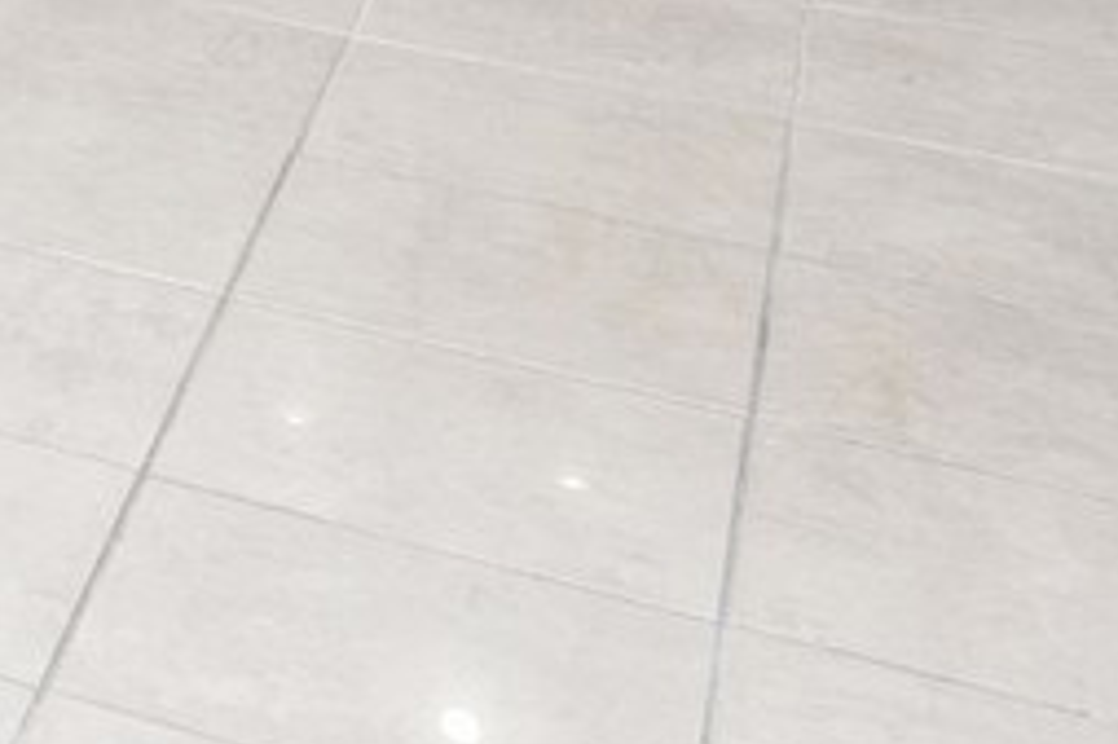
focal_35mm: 115
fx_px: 3569
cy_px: -1149
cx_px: -1690
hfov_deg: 12.9
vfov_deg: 10.1
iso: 200
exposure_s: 1/13
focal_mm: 18
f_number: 8
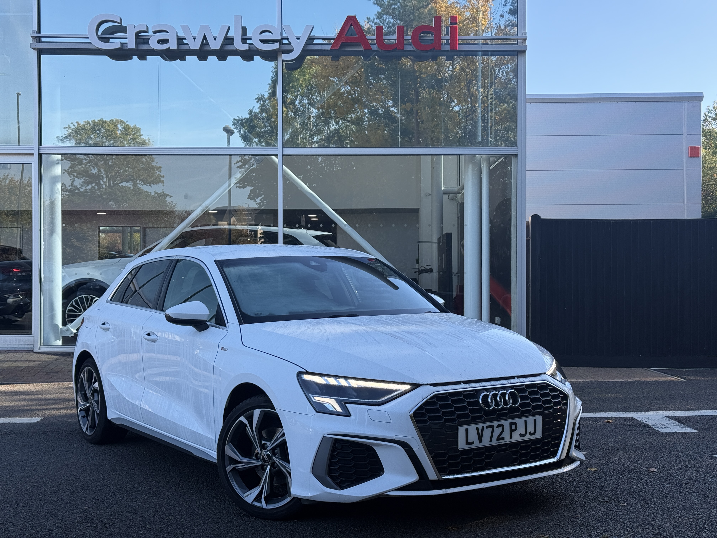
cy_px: 269
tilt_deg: +1.4
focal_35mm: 48
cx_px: 358
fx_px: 994
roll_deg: +0.6
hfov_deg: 39.7
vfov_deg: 30.3
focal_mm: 6.76
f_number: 1.78
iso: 64
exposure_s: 1/837
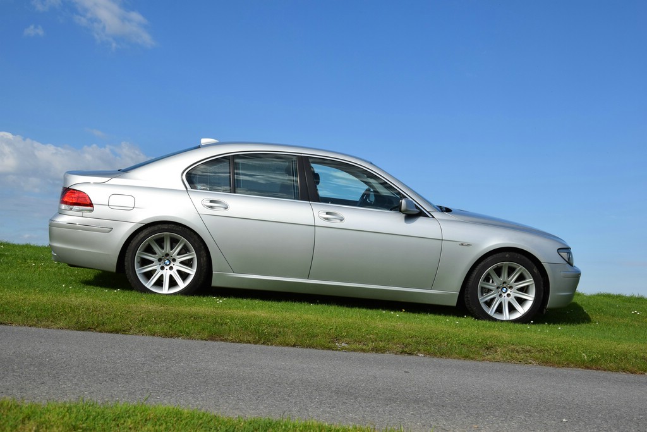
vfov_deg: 31.9
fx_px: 755
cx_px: 324
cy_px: 216
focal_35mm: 42
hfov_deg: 46.4
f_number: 11
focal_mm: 28
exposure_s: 1/500
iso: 200
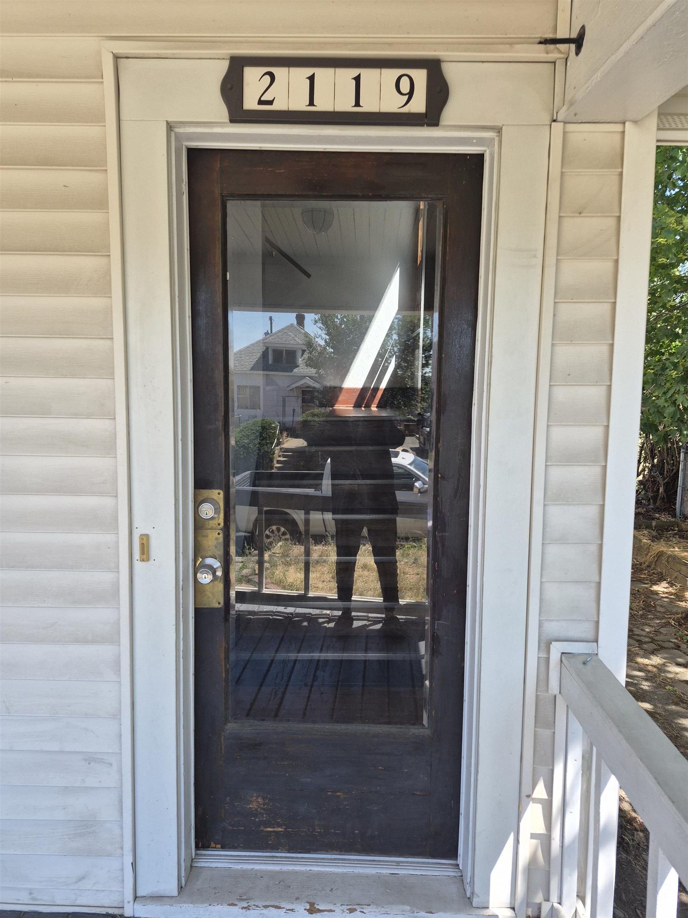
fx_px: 610
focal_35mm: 23
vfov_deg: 73.9
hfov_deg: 58.9
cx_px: 344
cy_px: 459
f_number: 1.8
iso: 80
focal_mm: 5.4
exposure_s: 1/606
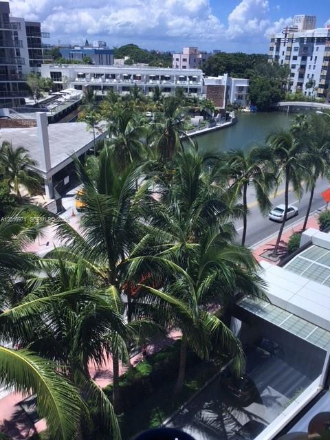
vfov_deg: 61.7
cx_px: 165
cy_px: 220
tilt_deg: -25.3
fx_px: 369
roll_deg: -1.8
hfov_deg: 48.2
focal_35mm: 29
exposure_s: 1/398
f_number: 2.2
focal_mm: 4.15
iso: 25
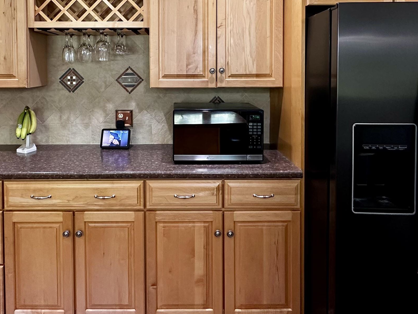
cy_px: 74
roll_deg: +0.8
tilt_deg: -0.6
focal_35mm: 27
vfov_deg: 49.1
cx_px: 179
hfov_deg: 65.0
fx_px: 326
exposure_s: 1/60
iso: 250
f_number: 2.2
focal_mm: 2.22
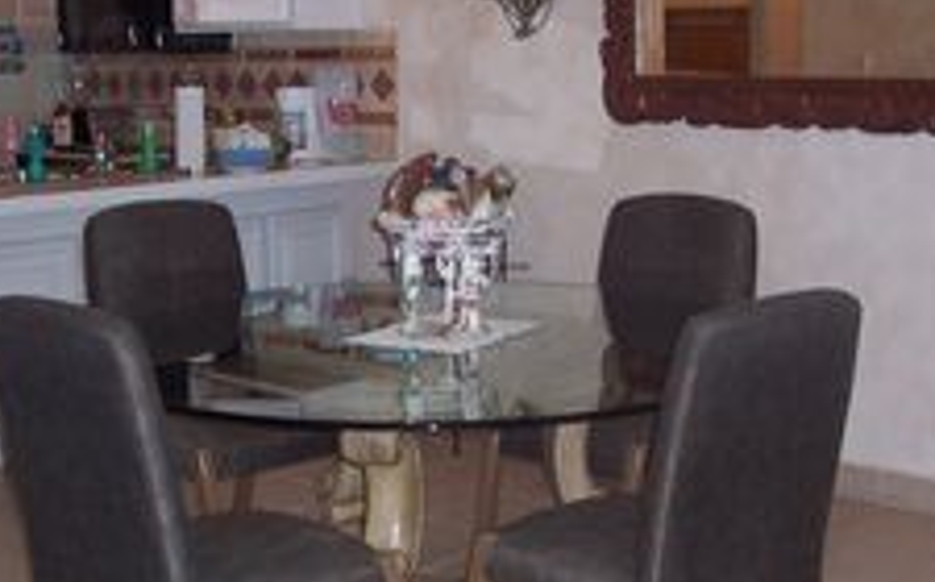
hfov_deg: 34.6
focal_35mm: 59
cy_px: 324
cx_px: 465
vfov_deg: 21.9
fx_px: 1502
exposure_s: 1/60
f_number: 2.7
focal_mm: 5.6
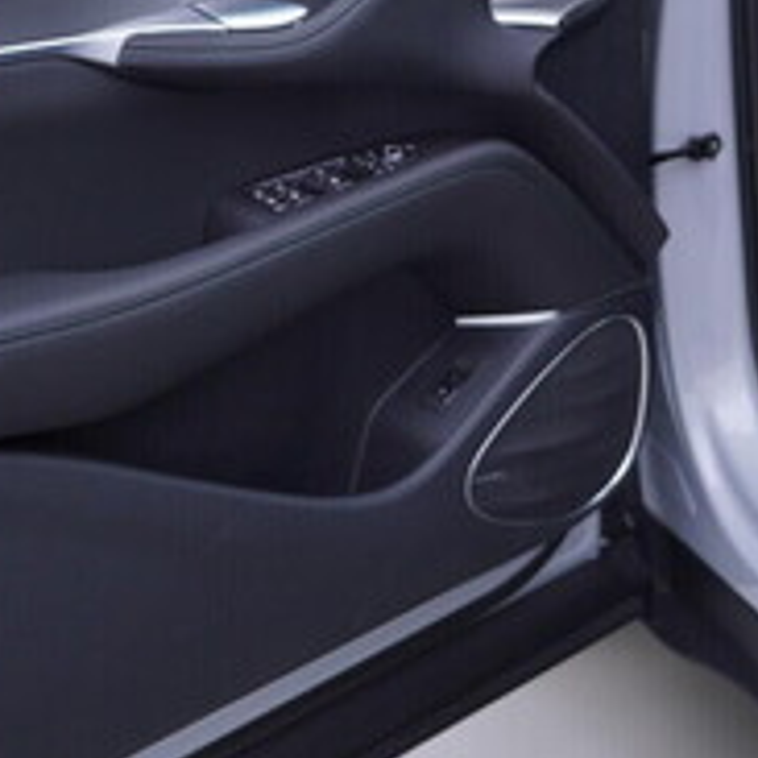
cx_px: 812
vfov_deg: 18.7
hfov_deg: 18.3
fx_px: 2279
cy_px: 126
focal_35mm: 92
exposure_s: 1/50
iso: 125
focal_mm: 24
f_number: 3.2
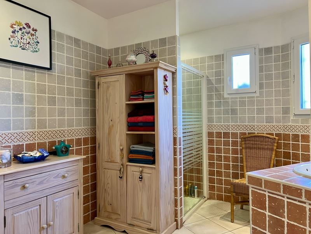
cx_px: 156
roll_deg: +0.6
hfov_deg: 67.3
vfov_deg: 53.1
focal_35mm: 26
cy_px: 117
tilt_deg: +0.5
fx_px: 234
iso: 100
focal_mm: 5.7
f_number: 1.5
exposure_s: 1/50
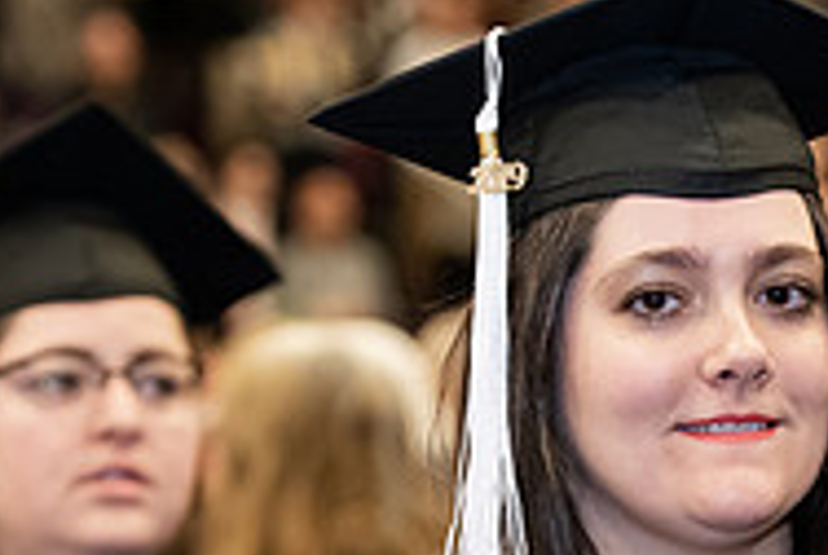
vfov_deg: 5.2
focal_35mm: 265
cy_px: 667
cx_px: 793
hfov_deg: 7.7
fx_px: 6105
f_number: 3.2
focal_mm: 86
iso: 2000
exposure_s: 1/200
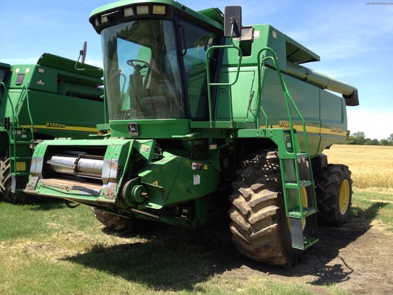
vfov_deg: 40.7
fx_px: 397
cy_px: 148
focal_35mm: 35
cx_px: 196
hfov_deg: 52.6
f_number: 2.4
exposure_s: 1/789
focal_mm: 4.28
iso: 64
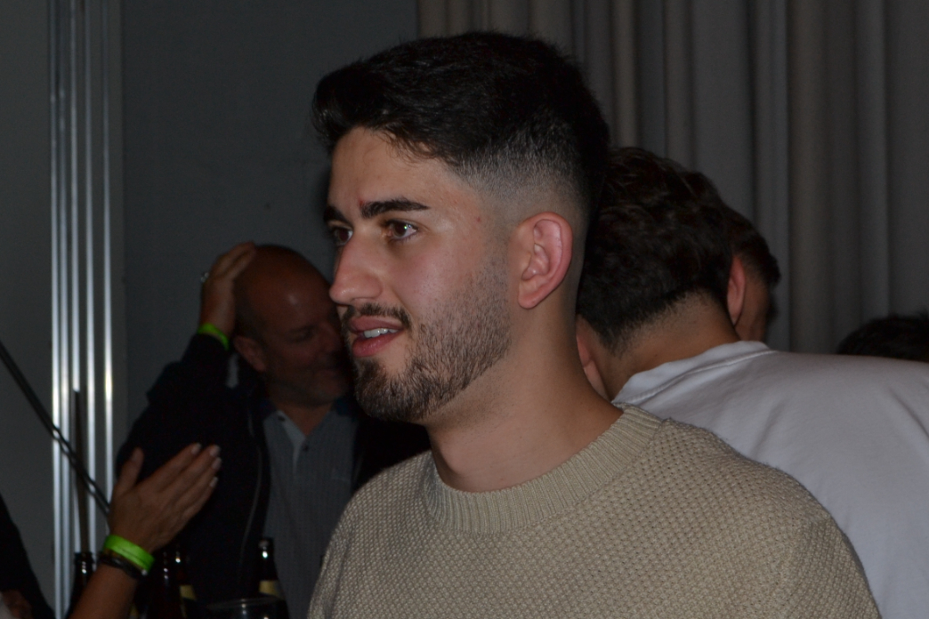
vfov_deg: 13.3
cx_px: 549
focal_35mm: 103
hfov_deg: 19.8
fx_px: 2657
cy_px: 315
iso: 160
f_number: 8
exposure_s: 1/60
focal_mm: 35
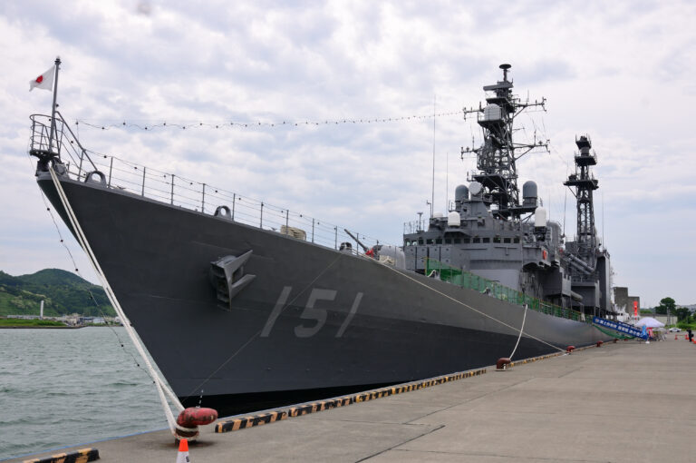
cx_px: 348
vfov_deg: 36.8
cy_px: 232
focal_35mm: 36
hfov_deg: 53.2
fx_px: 695
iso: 200
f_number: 8
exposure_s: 1/500
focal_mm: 24
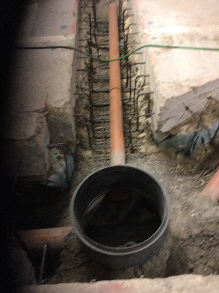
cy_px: 146
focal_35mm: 31
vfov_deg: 58.4
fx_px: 261
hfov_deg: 45.4
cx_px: 110
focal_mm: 3.3
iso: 320
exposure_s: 1/15
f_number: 2.4
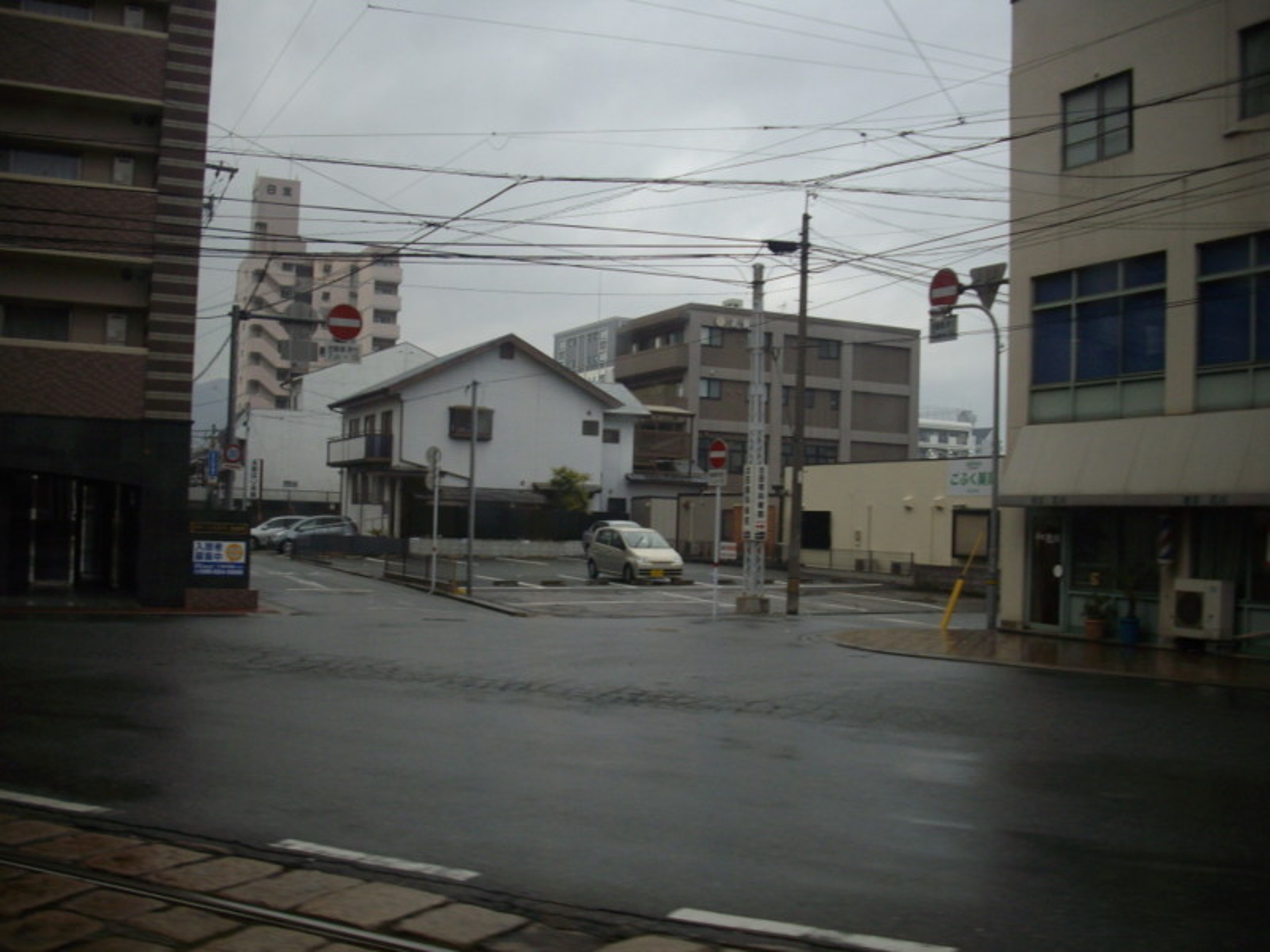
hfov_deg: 50.1
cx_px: 635
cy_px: 476
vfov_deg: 38.7
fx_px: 1357
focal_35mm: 37
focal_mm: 6.2
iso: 80
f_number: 2.8
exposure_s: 1/160
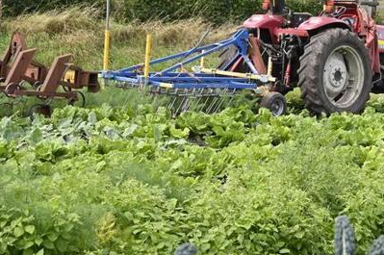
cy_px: 41
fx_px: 1854
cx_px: 328
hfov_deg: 11.8
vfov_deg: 7.9
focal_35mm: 174
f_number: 6.3
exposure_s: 1/640
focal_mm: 70
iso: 400
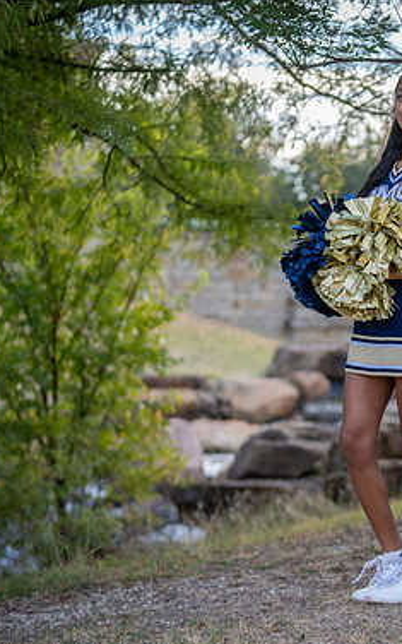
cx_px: 392
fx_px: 1928
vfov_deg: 18.9
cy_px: 330
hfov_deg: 11.8
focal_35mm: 110
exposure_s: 1/320
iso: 160
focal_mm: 70
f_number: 2.8
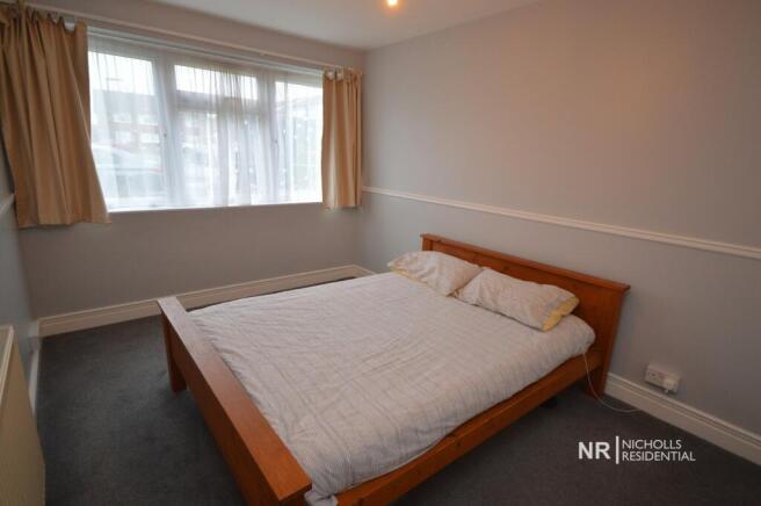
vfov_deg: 67.3
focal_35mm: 18
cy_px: 253
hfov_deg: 90.1
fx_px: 380
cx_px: 380
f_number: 4.5
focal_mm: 12
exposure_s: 1/25
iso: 800
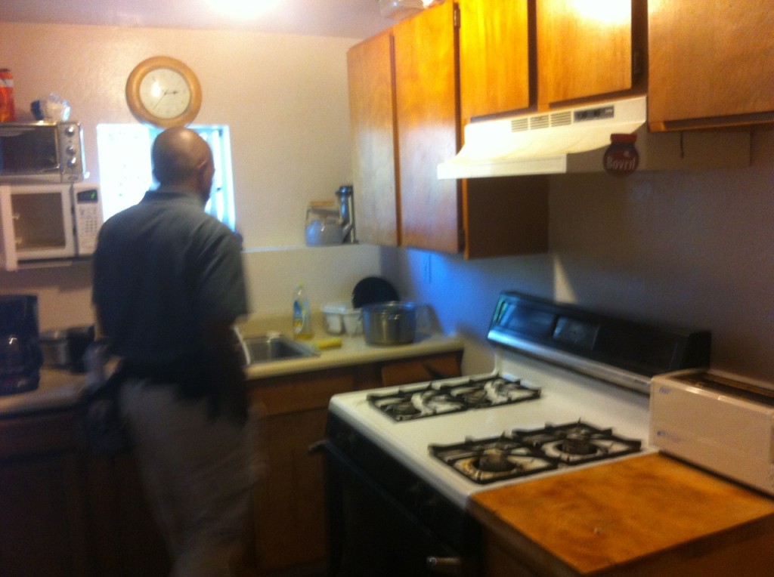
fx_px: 781
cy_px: 288
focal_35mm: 35
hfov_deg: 52.7
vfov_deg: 40.6
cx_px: 387
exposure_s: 1/15
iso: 200
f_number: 2.8
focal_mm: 3.85
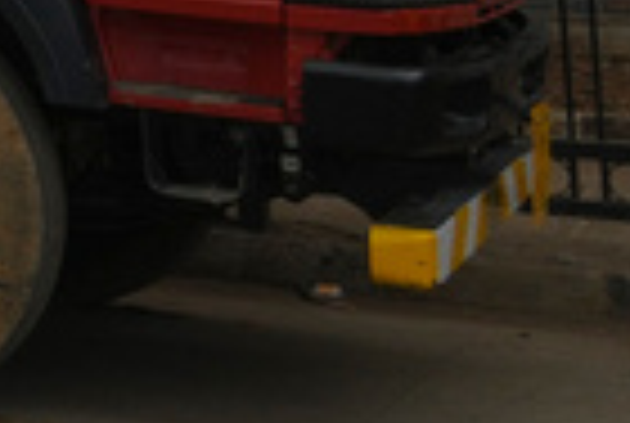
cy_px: -724
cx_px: -1408
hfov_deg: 8.9
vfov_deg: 7.2
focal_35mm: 175
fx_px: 3069
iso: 400
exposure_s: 1/125
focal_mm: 24
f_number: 5.6
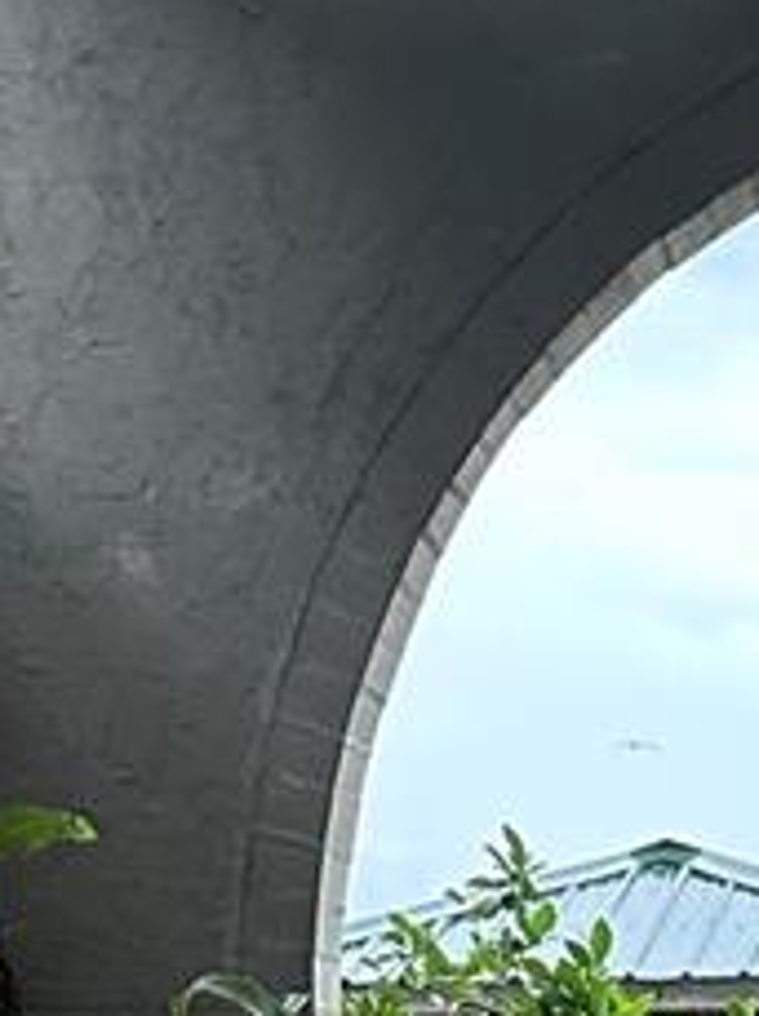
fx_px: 3694
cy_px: 2356
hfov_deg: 11.1
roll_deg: -0.1
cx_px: 1243
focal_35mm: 126
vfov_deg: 12.6
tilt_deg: -15.4
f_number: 1.78
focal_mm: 6.86
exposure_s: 1/75
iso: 250
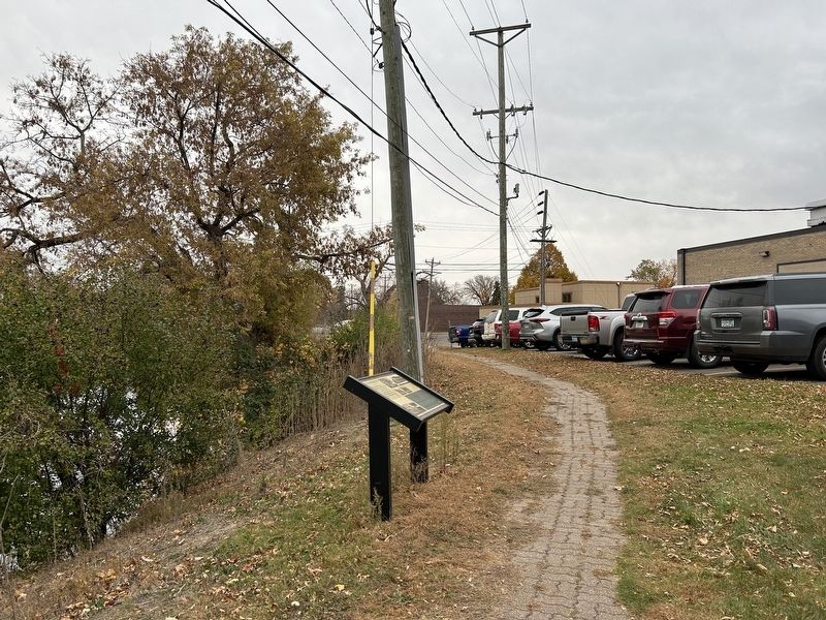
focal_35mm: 26
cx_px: 413
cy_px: 310
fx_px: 620
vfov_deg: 53.1
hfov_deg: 67.3
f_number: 1.5
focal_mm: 5.7
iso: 50
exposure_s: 1/350
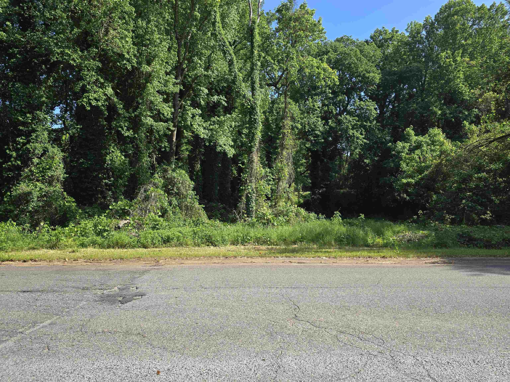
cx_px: 255
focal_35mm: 23
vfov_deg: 58.9
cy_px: 191
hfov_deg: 73.9
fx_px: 339
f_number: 1.7
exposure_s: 1/324
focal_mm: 6.3
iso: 12
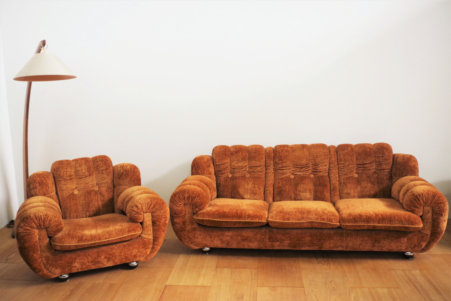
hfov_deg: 55.8
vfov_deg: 38.9
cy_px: 150
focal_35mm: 34
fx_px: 426
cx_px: 226
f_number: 4
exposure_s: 1/60
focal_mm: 23.13
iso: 800
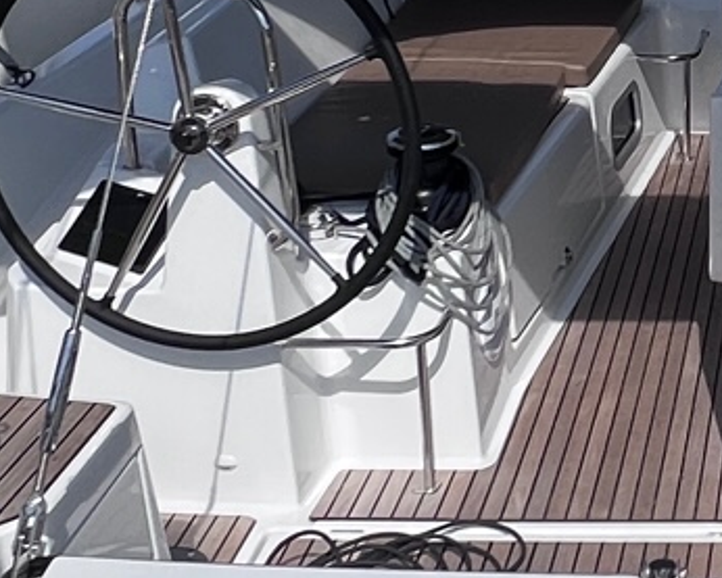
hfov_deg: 22.9
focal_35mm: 74
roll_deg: -2.8
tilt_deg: -15.2
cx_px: 933
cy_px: 27
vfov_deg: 20.2
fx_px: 1582
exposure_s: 1/3534
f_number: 1.8
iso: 32
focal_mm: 1.57
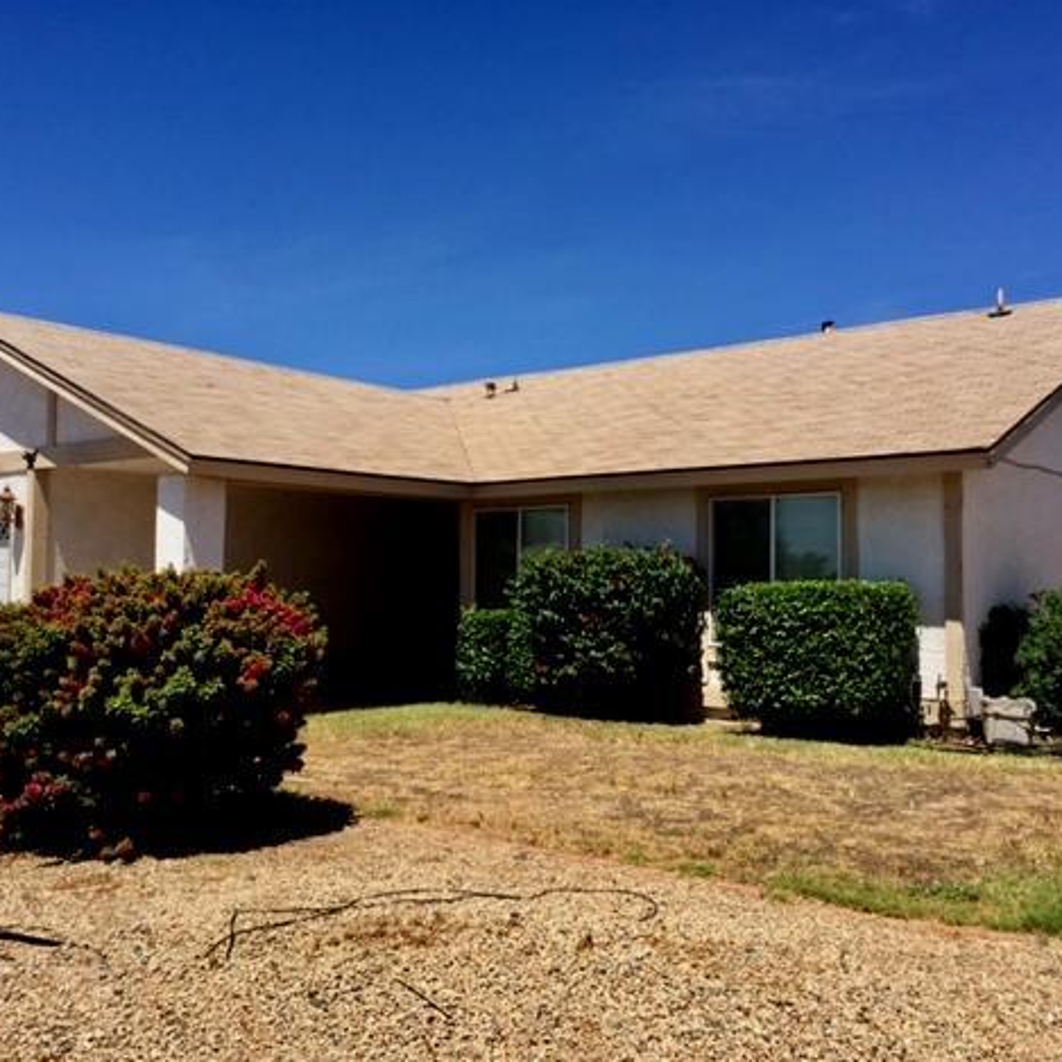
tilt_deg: +2.2
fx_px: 1215
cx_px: 473
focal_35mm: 35
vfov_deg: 47.2
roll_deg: -1.0
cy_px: 539
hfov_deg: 47.1
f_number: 2.2
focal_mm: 4.15
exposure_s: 1/2475
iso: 32
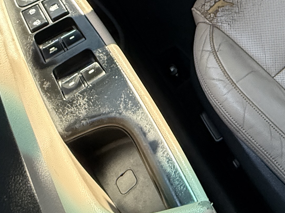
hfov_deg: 32.1
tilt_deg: -49.3
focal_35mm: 52
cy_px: -117
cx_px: 320
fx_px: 428
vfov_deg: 22.4
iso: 320
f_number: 2.2
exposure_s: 1/78
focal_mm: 2.22
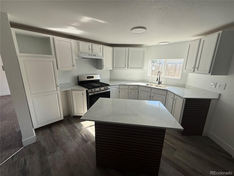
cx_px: 117
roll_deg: -1.0
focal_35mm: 14
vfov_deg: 85.7
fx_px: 95
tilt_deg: -13.0
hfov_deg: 102.1
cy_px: 88
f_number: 2.2
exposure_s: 1/191
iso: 64
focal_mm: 2.22
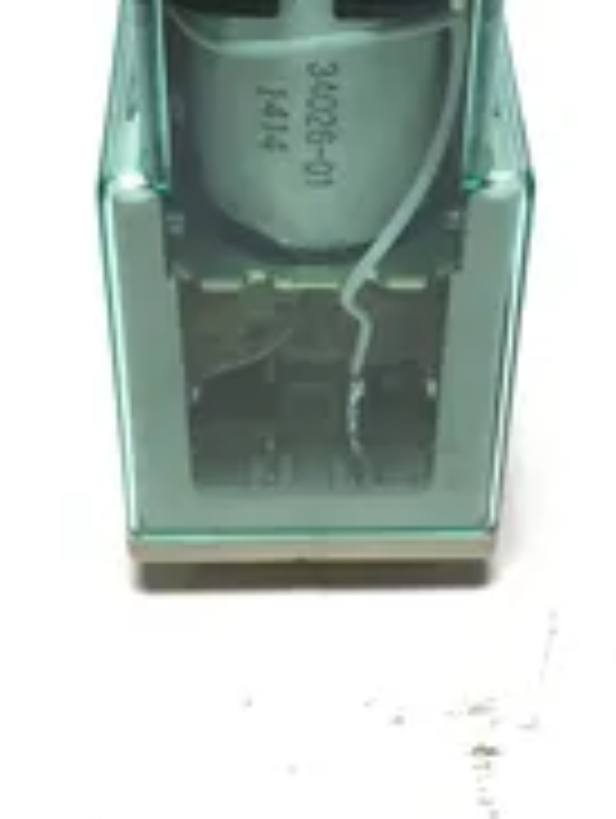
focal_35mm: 68
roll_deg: +1.1
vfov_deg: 27.1
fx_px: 1610
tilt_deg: -37.8
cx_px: 301
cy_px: 22
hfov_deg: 21.7
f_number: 2.4
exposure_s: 1/120
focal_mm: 3.3
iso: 32
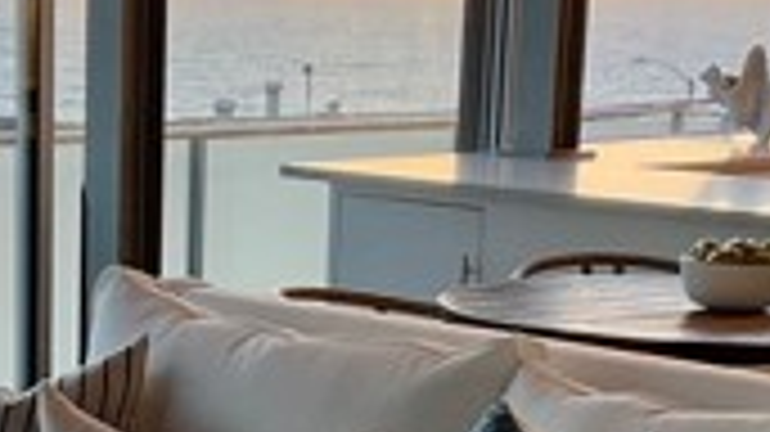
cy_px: 522
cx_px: 207
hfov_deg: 18.1
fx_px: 2408
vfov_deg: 10.1
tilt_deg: -13.1
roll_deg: -1.2
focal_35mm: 118
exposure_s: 1/120
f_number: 1.8
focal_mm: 3
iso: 50
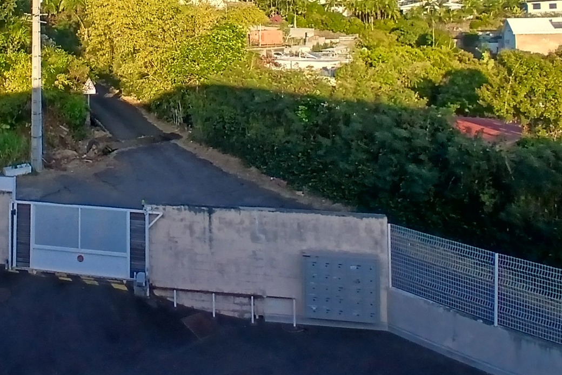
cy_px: 4
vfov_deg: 35.3
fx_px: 531
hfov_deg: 53.9
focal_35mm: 34
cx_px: 160
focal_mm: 1.4
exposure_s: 1/577
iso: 50
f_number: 2.2
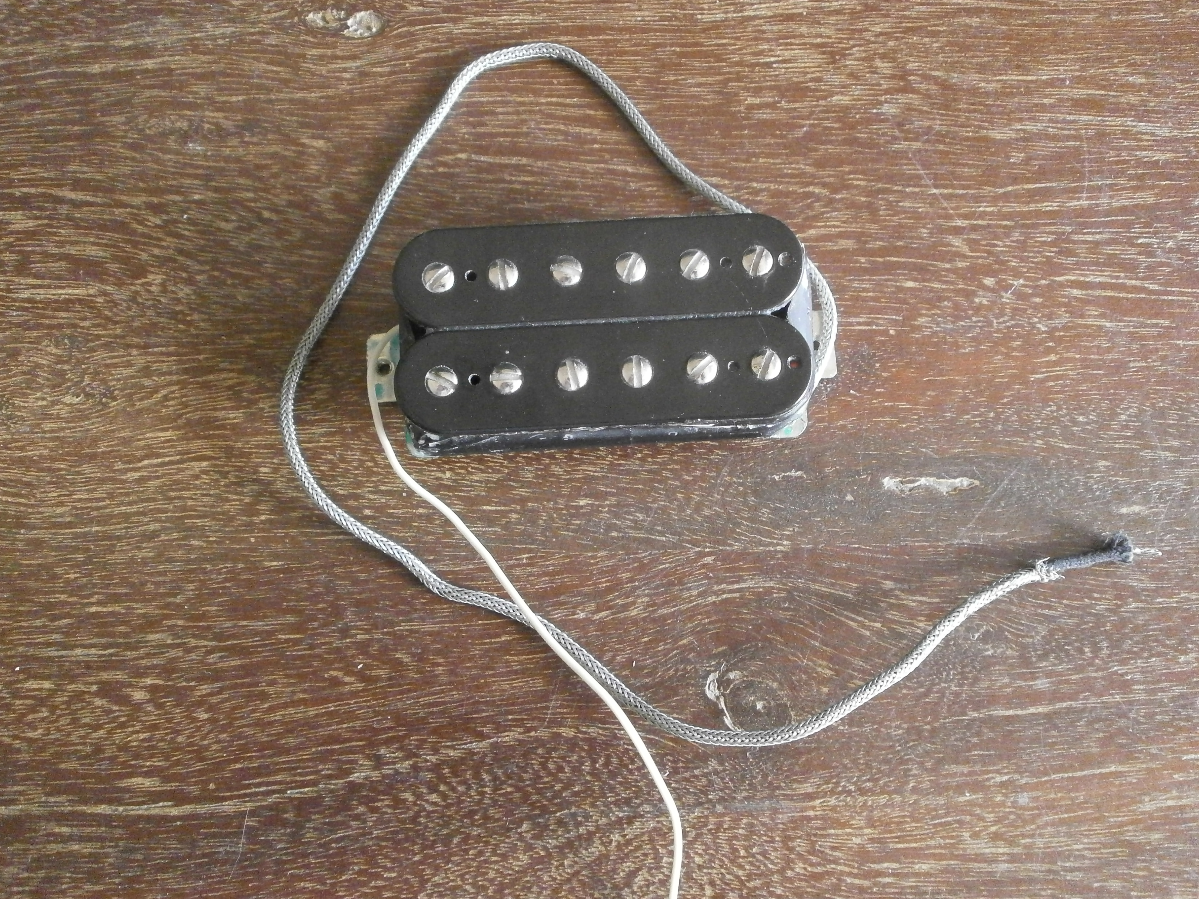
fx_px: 1108
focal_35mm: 32
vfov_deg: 44.2
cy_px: 450
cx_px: 600
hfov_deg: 56.8
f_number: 3.1
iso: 800
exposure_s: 1/80
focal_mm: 5.8
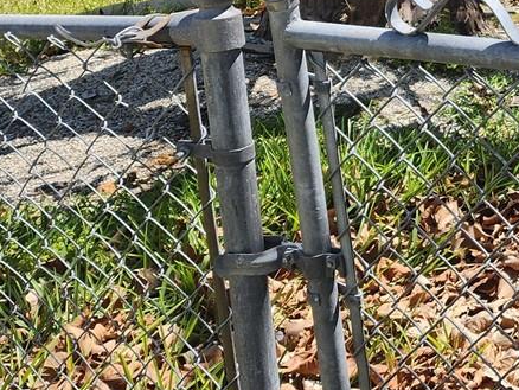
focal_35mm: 84
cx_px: 815
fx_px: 1260
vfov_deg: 17.0
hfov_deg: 19.7
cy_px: -45
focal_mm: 6.4
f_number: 1.8
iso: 12
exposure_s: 1/557
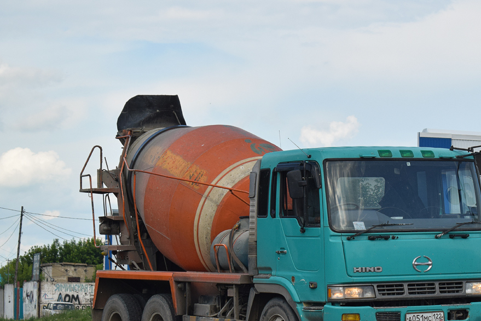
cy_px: 204
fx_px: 1505
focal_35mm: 113
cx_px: 315
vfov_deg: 12.1
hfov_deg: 18.1
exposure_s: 1/1250
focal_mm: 55
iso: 400
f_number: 6.3
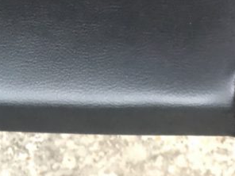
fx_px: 1222
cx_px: -4
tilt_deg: -57.5
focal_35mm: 180
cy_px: -122
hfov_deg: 10.9
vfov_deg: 8.0
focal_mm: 6
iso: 160
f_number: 2.4
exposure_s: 1/14
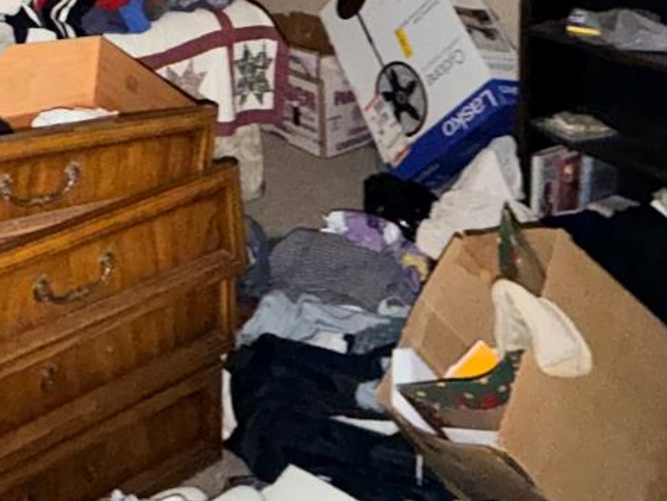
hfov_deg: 37.9
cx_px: -10
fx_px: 848
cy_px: -227
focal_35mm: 44
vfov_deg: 25.6
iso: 640
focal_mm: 2.22
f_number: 2.2
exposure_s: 1/16
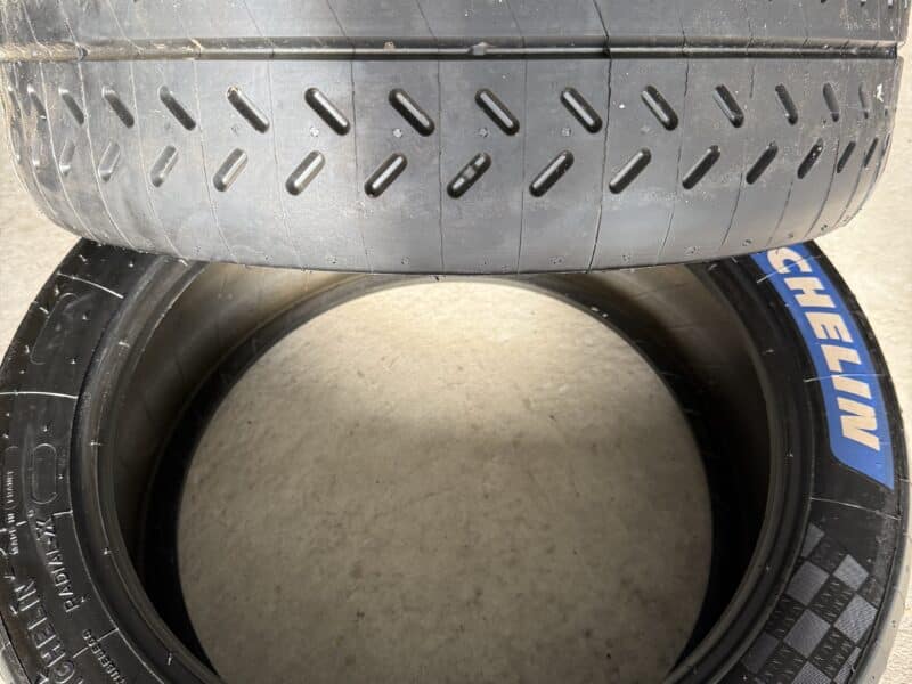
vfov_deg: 56.8
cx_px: 456
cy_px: 342
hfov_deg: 71.6
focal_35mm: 24
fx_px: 632
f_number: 1.78
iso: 200
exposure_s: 1/116
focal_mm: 6.76
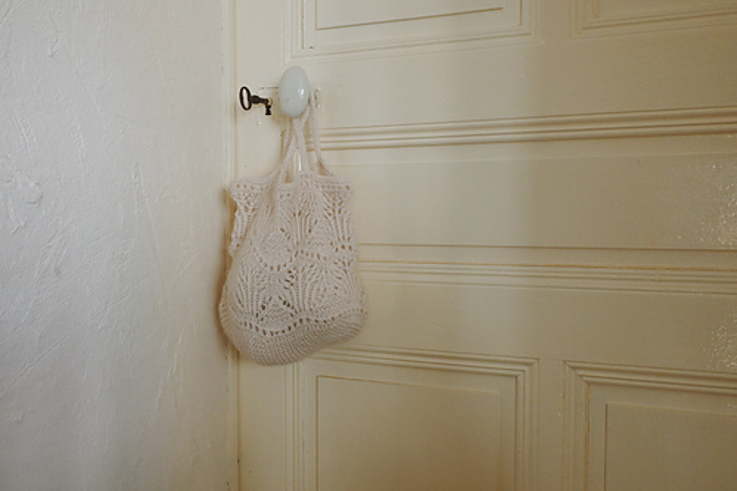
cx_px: 368
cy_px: 246
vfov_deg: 44.6
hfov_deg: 63.2
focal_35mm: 29
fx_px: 599
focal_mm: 19.5
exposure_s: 1/30
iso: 1400
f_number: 13
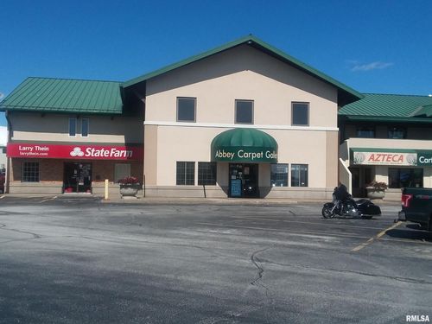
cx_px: 216
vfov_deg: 48.2
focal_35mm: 29
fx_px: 362
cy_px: 162
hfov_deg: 61.7
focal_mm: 2.47
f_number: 1.9
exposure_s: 1/2442
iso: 40
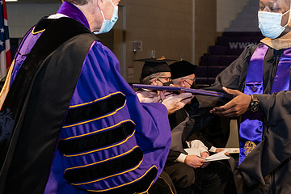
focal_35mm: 100
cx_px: 192
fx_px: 808
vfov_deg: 13.7
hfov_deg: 20.3
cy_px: 62
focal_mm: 62
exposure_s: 1/200
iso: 1600
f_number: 6.3
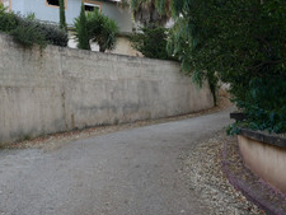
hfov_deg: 36.3
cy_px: 52
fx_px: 422
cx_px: 60
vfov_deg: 28.1
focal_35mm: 51
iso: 50
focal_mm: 8.71
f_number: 1.67
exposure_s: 1/2315
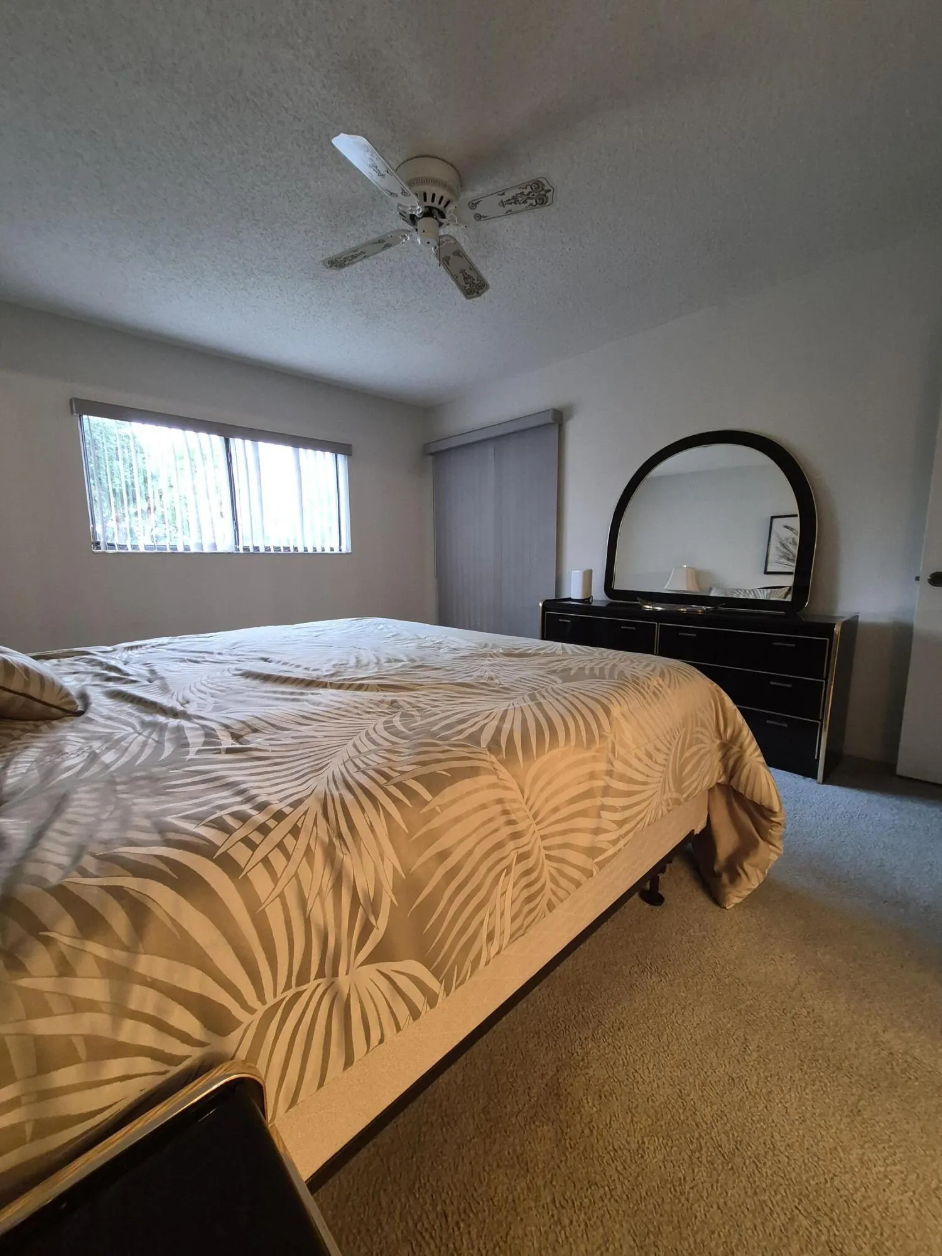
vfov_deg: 106.2
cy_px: 628
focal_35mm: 13
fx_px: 472
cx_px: 471
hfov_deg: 89.9
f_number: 2.2
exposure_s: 1/60
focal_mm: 1.74
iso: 500
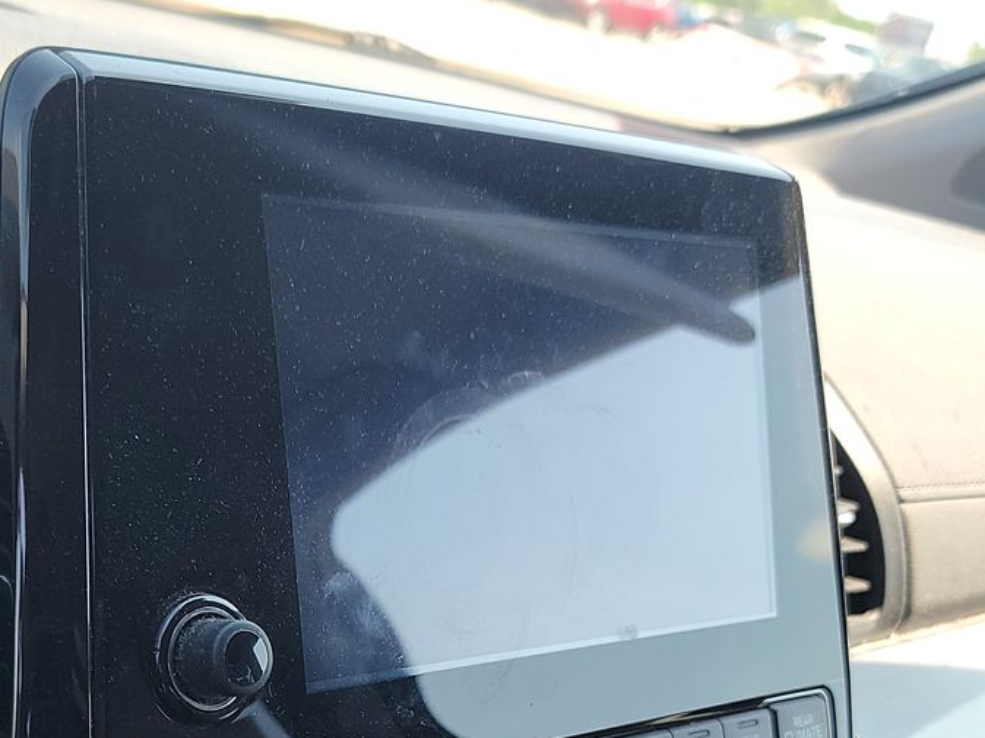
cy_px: 742
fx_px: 1621
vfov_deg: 24.4
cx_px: 288
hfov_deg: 33.3
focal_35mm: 57
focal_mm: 6.7
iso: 62
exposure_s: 1/119
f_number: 1.8
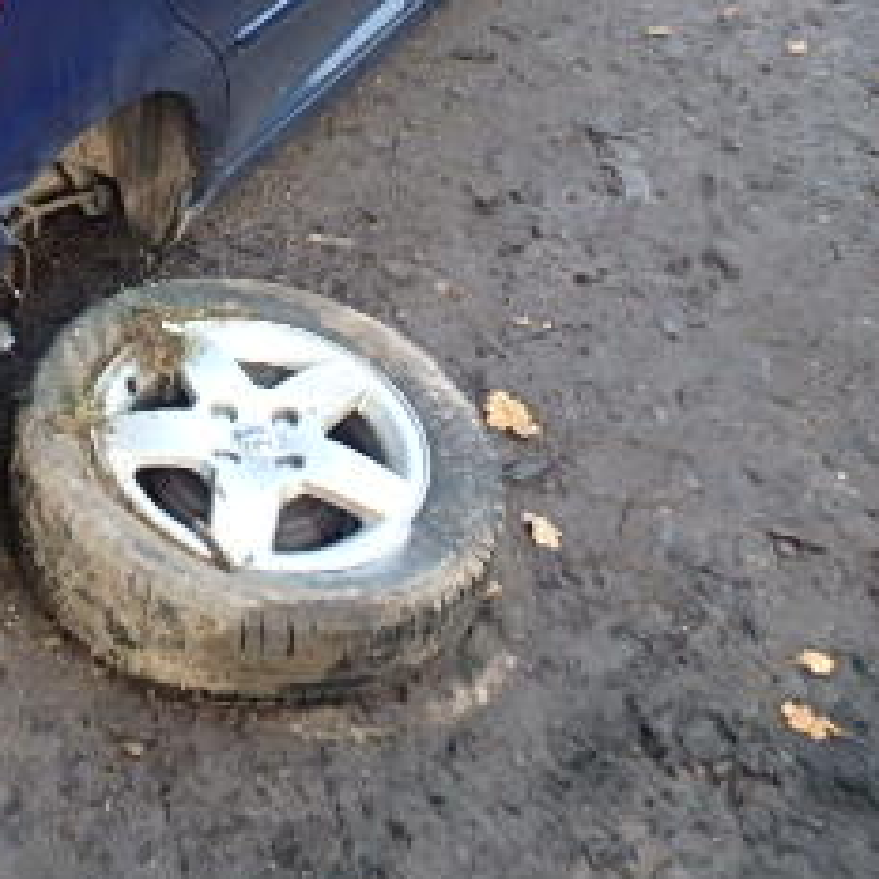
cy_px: 87
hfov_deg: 29.1
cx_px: -162
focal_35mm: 51
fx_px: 1465
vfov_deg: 31.8
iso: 200
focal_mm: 3.7
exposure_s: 1/30
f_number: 3.5
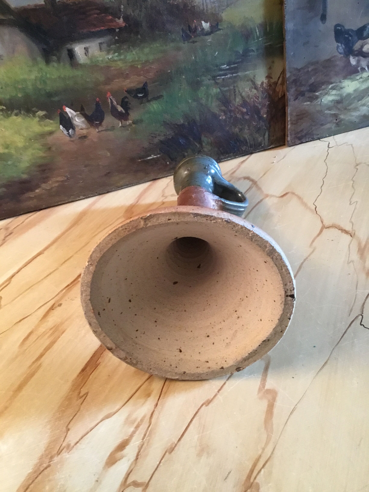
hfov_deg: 45.4
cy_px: 246
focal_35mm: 31
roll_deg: +6.4
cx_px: 184
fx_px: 441
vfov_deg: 58.4
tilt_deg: -41.9
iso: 250
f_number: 2.4
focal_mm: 3.3
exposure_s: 1/17
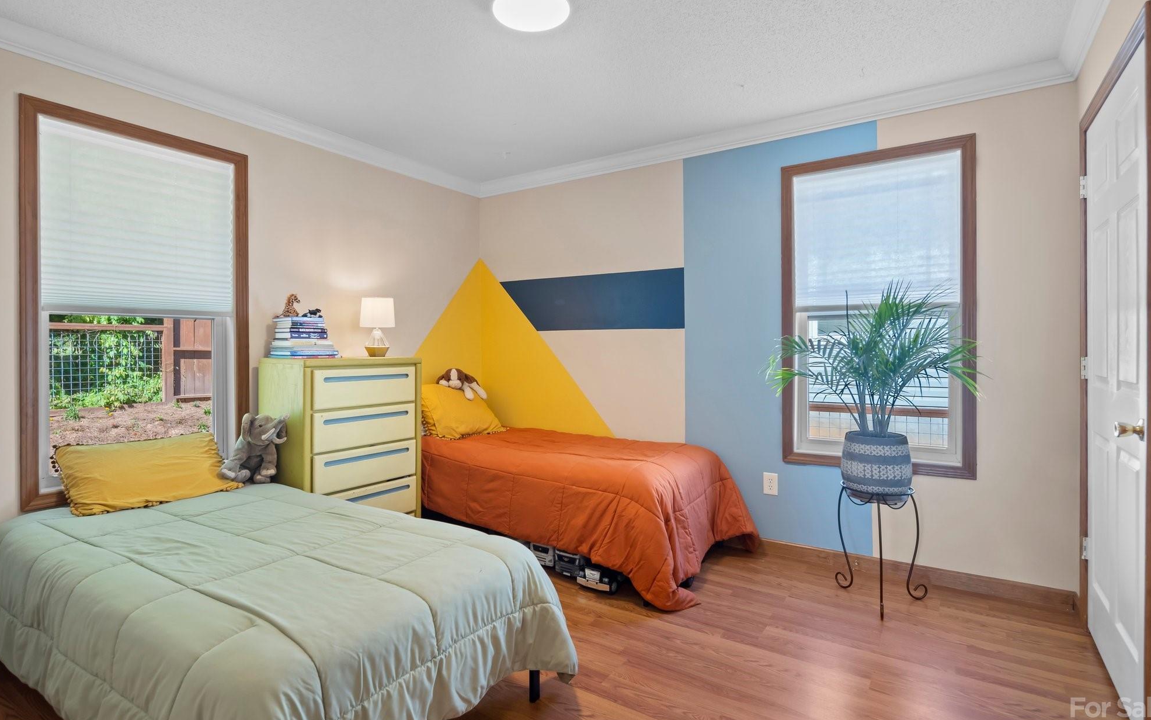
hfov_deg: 91.1
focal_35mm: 18
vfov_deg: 65.0
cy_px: 366
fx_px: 565
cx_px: 573
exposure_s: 1/3
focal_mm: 17
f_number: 8
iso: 320
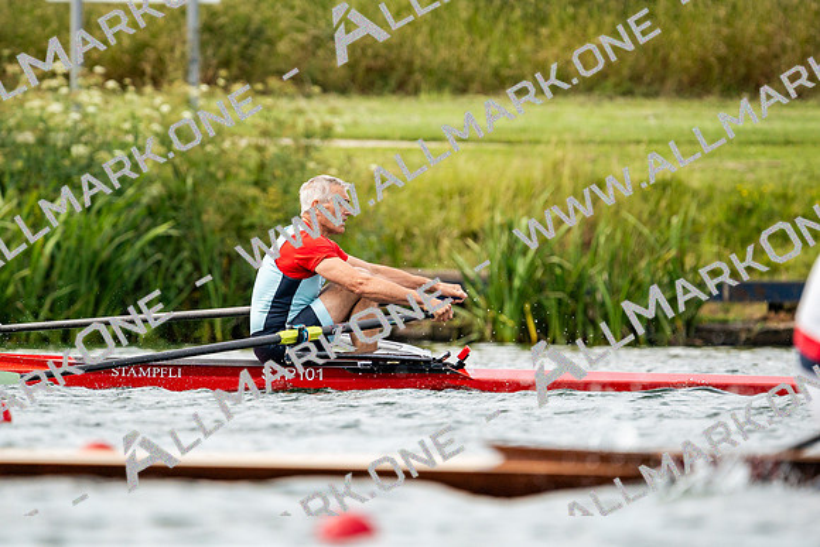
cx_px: 410
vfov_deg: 1.5
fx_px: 20504
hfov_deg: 2.3
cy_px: 274
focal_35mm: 900
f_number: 6.3
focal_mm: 600
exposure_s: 1/2000
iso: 640
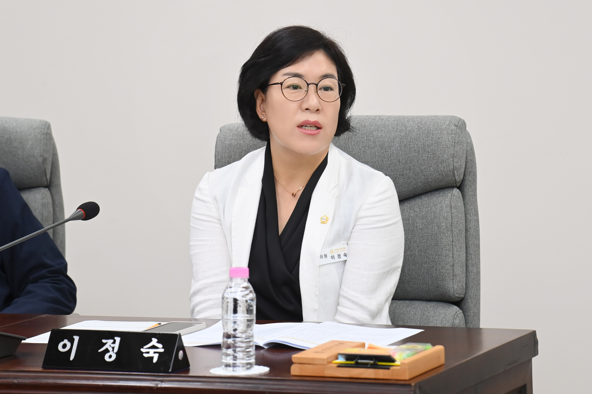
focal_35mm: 121
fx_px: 1990
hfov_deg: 16.9
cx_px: 297
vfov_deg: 11.3
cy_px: 197
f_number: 6.3
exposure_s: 1/250
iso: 2500
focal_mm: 120
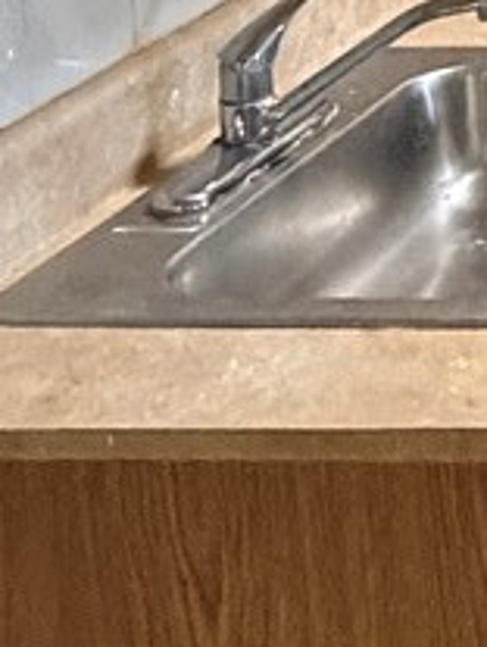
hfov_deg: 11.0
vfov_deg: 16.1
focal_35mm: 108
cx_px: 1274
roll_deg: +0.9
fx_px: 2020
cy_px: -425
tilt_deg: -4.6
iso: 640
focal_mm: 2.22
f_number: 2.2
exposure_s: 1/60
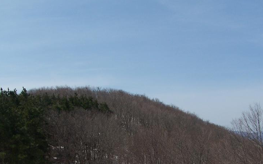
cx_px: 132
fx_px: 408
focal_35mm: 57
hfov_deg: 35.7
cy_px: 137
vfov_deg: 22.4
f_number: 5.6
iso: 80
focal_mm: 6.3
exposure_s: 1/640
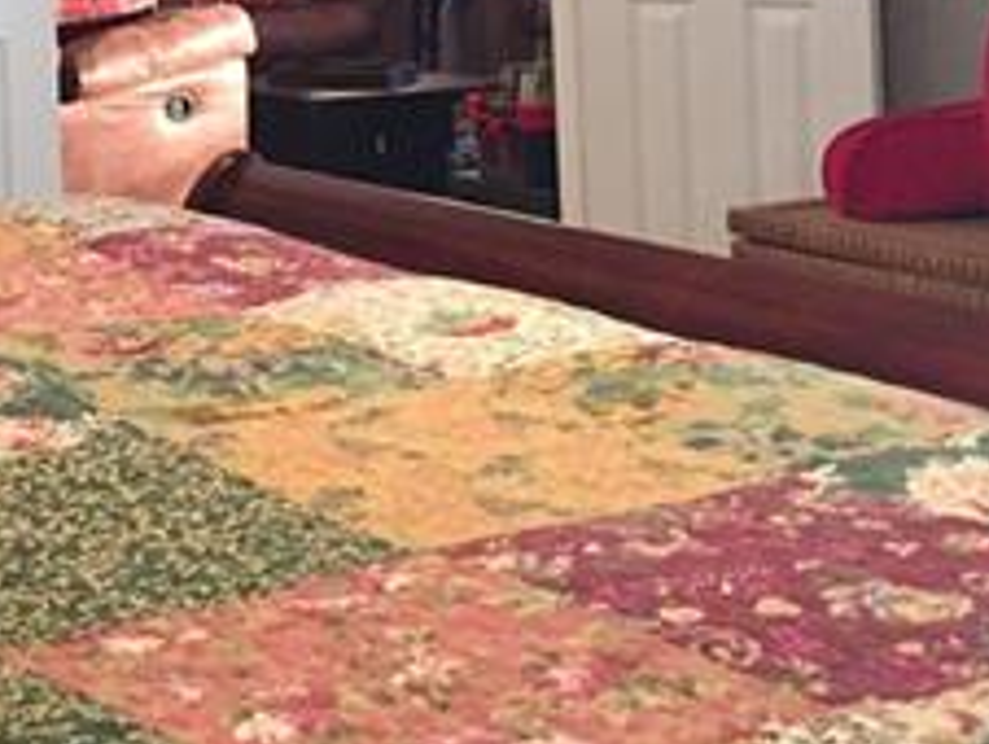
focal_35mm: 82
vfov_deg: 17.1
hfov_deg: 23.0
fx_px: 2345
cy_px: -197
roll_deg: +1.4
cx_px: 31
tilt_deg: +1.1
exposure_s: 1/30
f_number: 2.2
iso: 250
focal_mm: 4.15
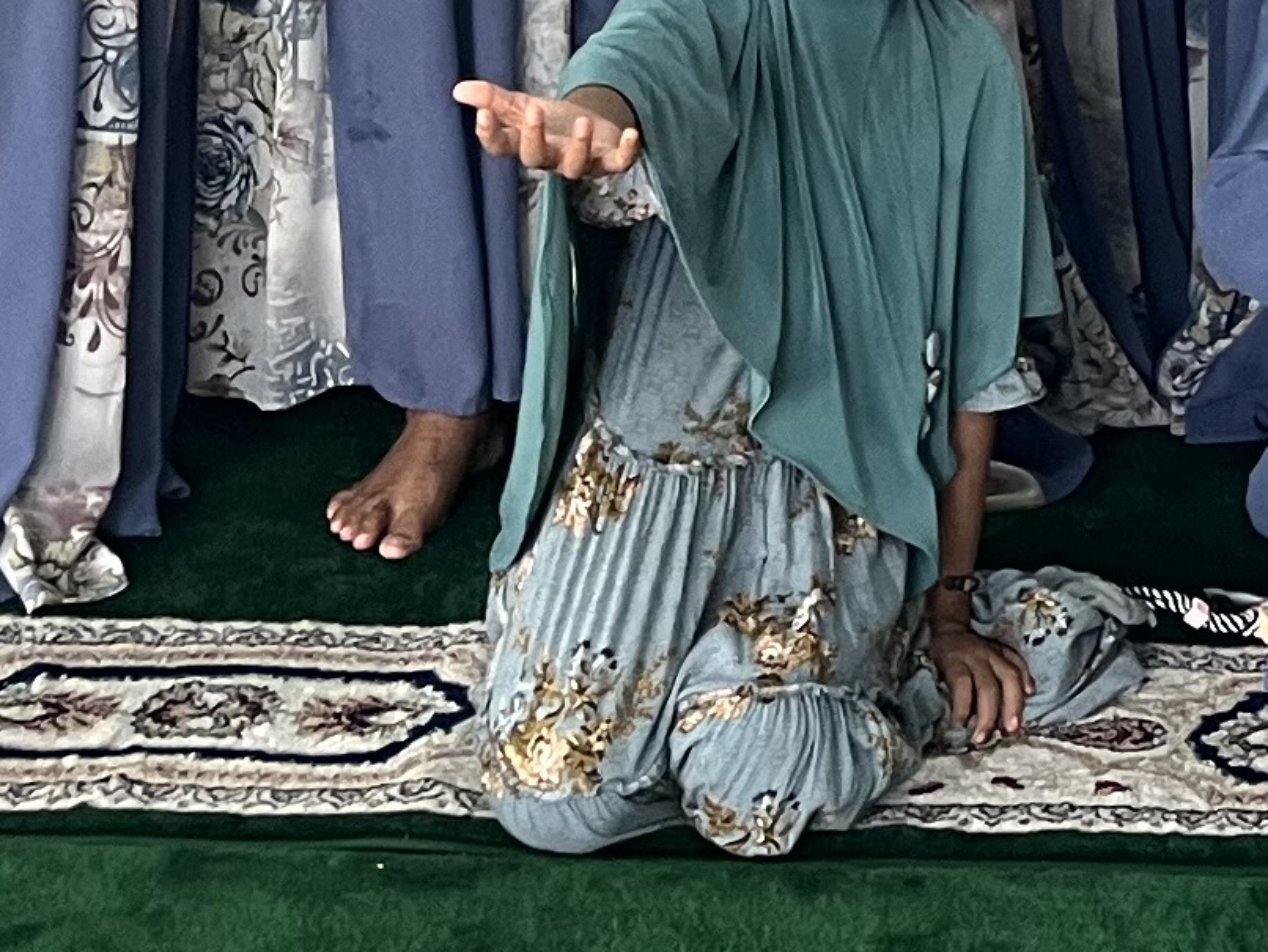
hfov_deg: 14.7
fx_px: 4763
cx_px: 1495
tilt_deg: -1.4
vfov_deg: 10.0
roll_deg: -1.1
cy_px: -1312
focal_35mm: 130
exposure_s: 1/50
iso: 100
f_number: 1.6
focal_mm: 5.1
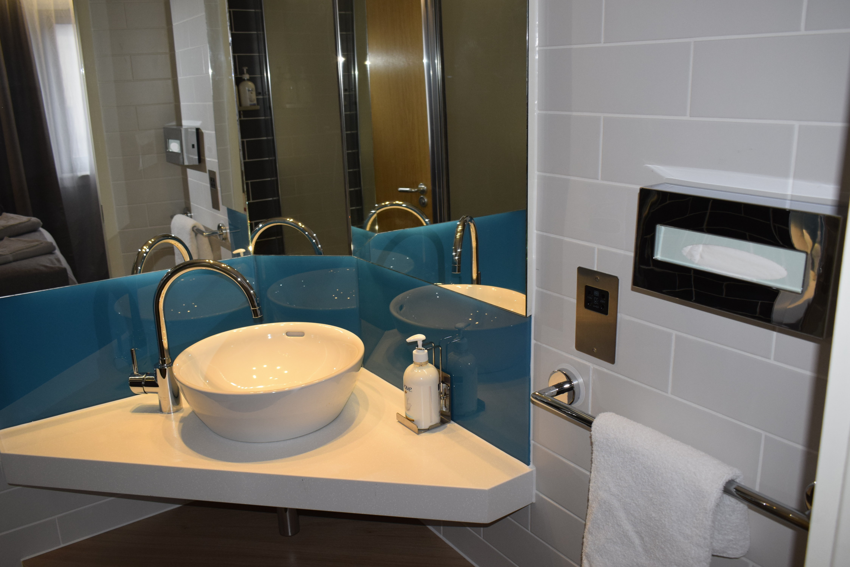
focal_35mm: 30
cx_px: 425
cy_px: 284
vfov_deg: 43.6
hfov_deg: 61.9
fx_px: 708
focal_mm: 20
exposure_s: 1/125
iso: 800
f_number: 5.6
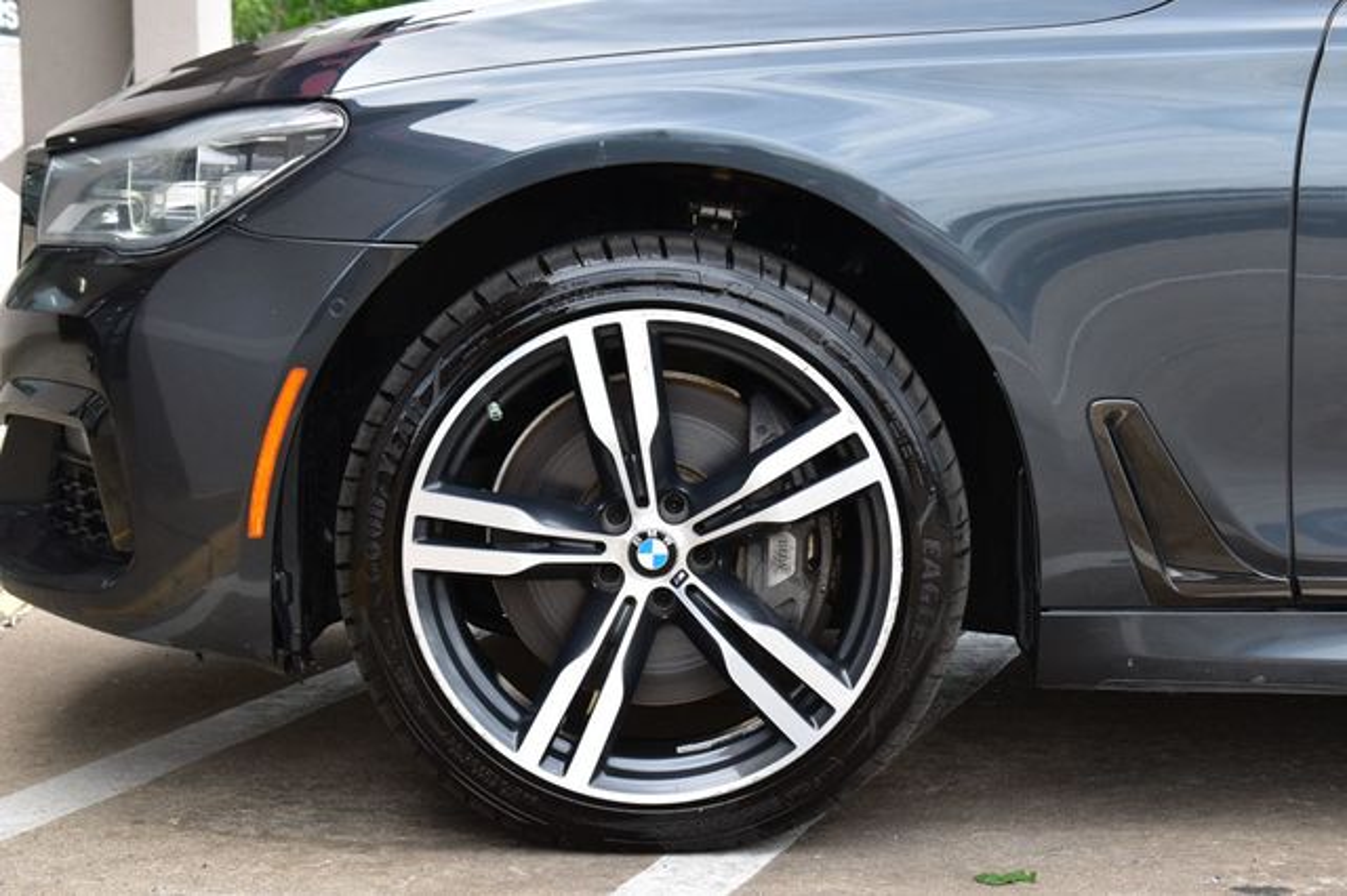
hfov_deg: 24.6
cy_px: 448
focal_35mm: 82
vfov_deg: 16.5
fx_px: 3085
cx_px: 674
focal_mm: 55
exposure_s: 1/125
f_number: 9
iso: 400
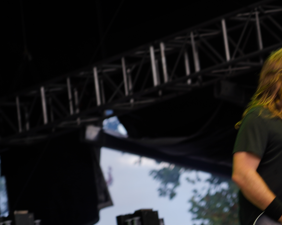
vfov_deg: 7.7
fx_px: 1686
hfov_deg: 9.5
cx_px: 229
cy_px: 94
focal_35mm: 202
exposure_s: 1/100
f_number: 4
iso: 125
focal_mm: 105
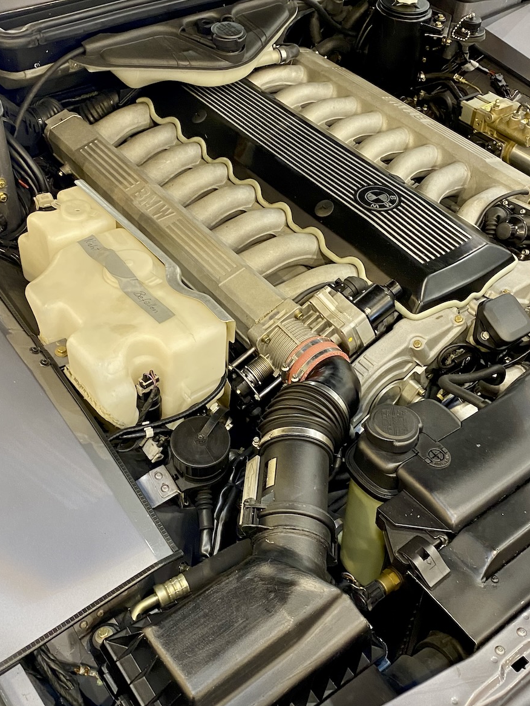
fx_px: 776
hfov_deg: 37.7
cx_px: 275
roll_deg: -5.4
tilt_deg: -43.7
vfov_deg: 48.9
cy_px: 331
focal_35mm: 38
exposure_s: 1/50
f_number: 1.8
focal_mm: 4.25
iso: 250
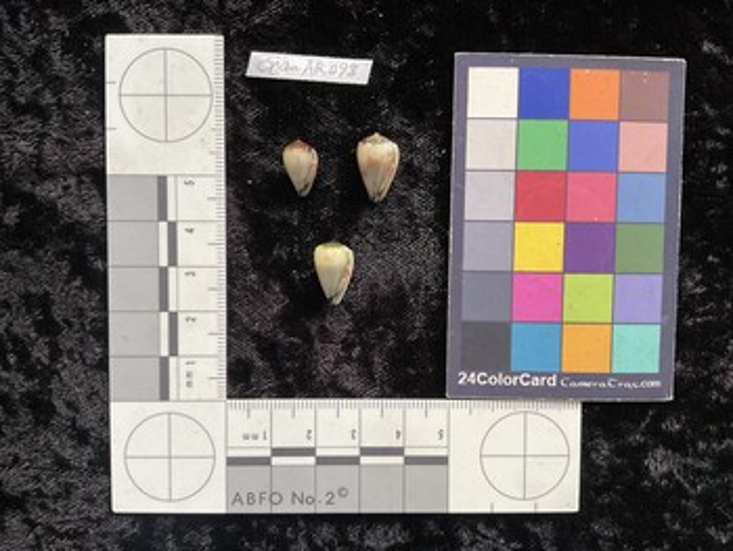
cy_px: 276
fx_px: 615
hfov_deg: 61.6
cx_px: 366
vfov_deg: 48.3
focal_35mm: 29
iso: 125
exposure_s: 1/60
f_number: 1.8
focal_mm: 3
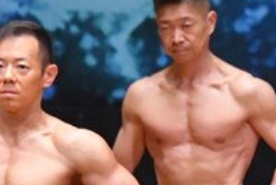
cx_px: 265
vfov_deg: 1.2
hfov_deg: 1.8
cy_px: 307
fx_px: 8777
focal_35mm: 1144
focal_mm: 190
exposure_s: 1/400
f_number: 5.6
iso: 8000
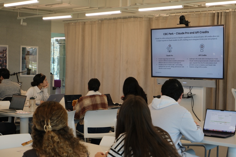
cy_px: 78
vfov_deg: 20.0
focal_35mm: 68
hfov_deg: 29.7
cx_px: 118
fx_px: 446
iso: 800
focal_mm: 45
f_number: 5.6
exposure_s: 1/140
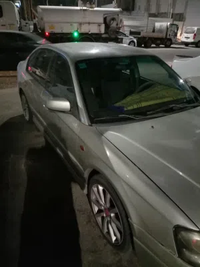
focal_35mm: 26
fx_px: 200
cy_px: 134
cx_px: 100
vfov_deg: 67.3
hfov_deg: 53.1
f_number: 1.8
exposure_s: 1/12
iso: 4424
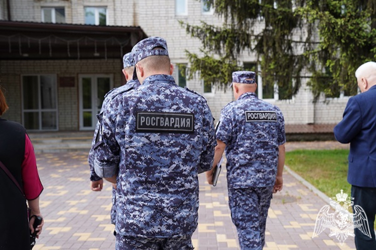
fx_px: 501
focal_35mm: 48
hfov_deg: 41.1
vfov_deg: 28.1
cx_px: 188
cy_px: 125
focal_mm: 48
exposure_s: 1/160
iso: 100
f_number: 4
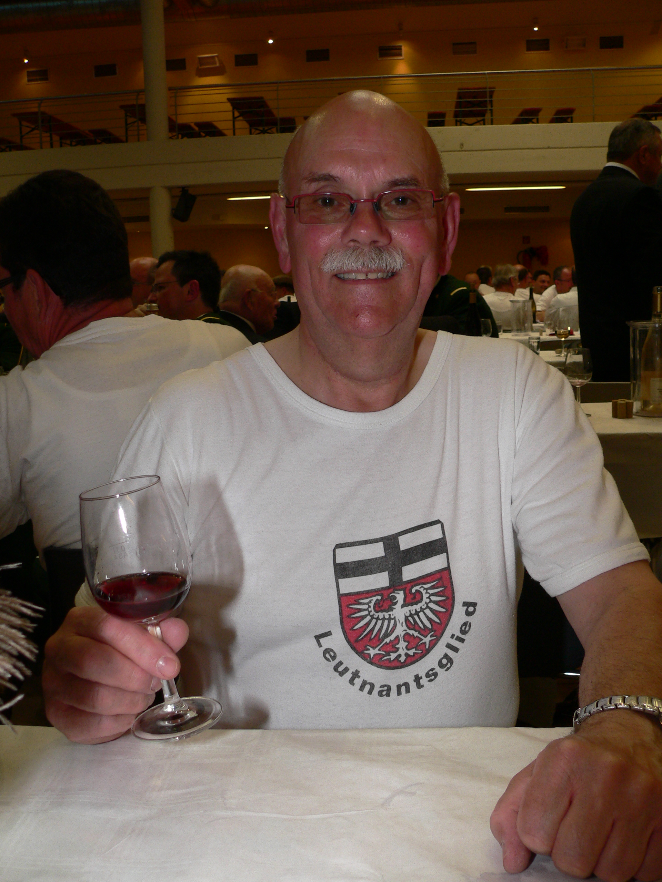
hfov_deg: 39.7
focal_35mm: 36
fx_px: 918
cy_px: 441
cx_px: 331
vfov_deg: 51.4
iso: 100
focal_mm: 6
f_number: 3.7
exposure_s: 1/60
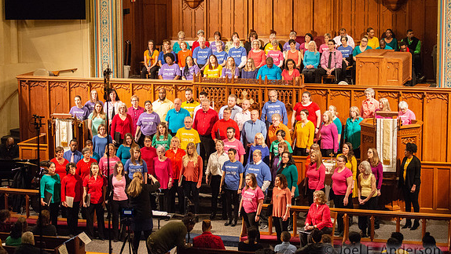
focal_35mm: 91
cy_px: 125
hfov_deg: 23.4
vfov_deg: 13.3
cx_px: 226
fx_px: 1088
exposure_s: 1/200
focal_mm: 86
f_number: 2.8
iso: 6400
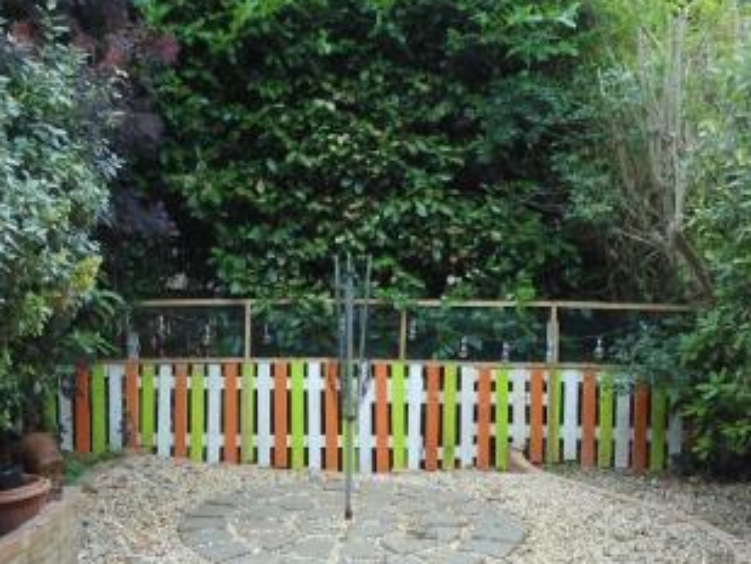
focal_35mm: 49
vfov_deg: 28.8
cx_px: 337
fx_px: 1063
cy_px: 478
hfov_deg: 38.9
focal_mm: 4.7
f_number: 2.8
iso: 80
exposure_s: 1/125
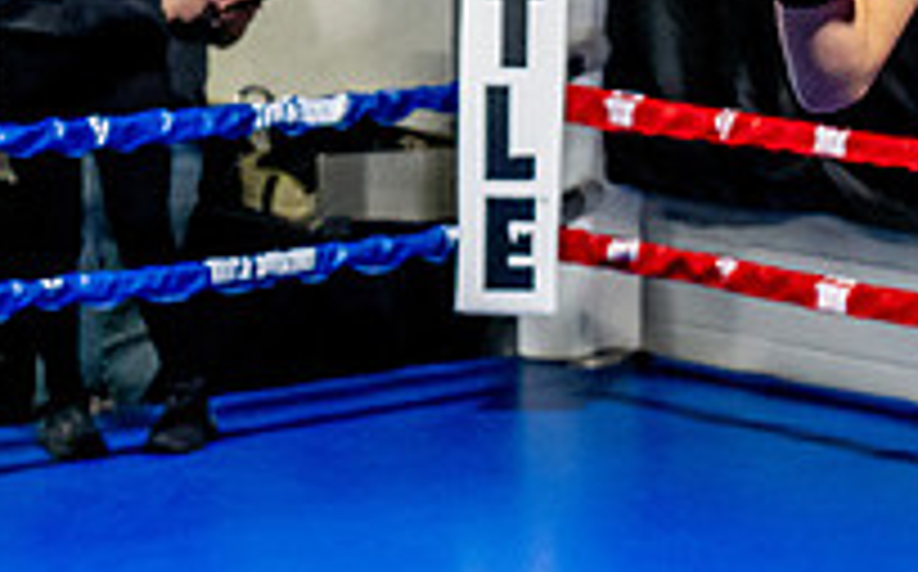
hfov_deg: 13.5
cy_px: 187
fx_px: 3774
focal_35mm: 151
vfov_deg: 8.7
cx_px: 1098
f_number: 2.8
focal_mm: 35
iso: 5000
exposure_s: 1/800
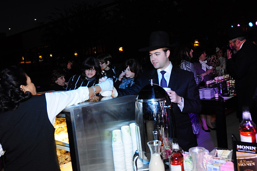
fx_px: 278
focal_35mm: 39
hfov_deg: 49.6
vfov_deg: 34.1
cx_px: 128
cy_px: 86
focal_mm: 26
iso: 800
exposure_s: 1/60
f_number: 5
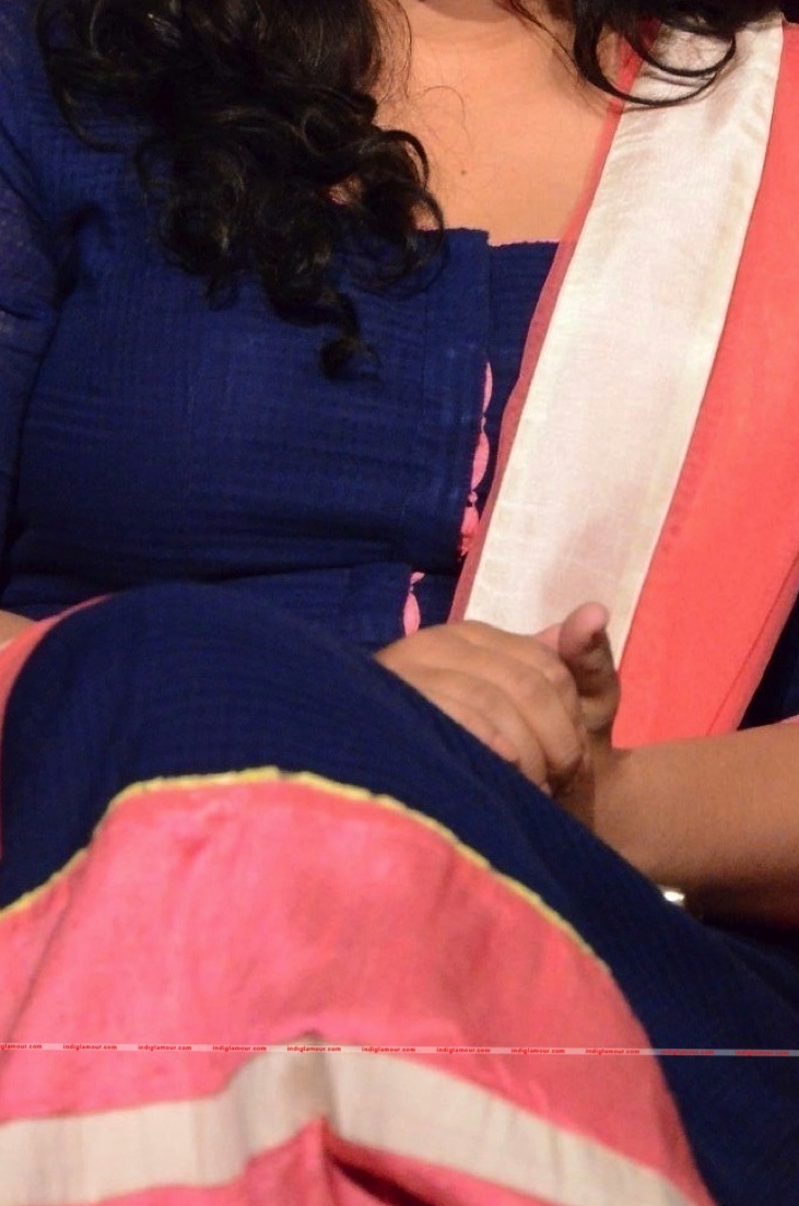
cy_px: 261
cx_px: 388
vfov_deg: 10.4
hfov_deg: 6.9
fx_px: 6585
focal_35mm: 197
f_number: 5.6
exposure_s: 1/125
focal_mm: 80
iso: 8000
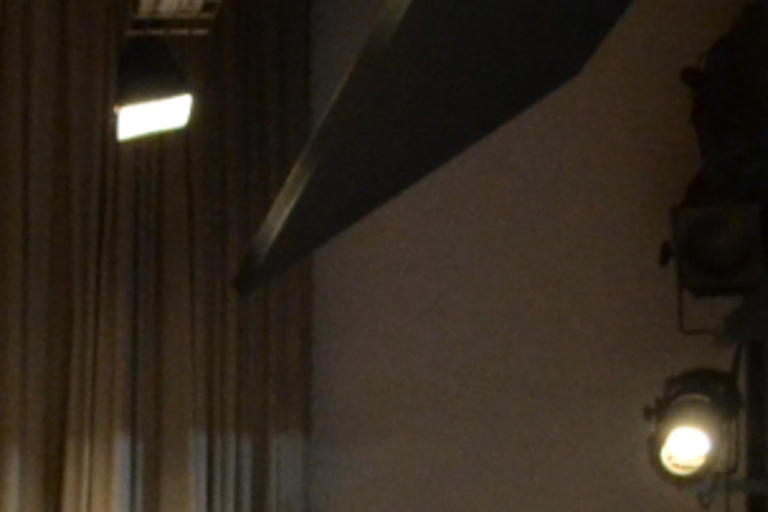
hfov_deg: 9.9
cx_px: -215
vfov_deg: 6.5
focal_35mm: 203
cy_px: 1193
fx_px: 4330
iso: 1400
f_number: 3.8
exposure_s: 1/500
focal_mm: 20
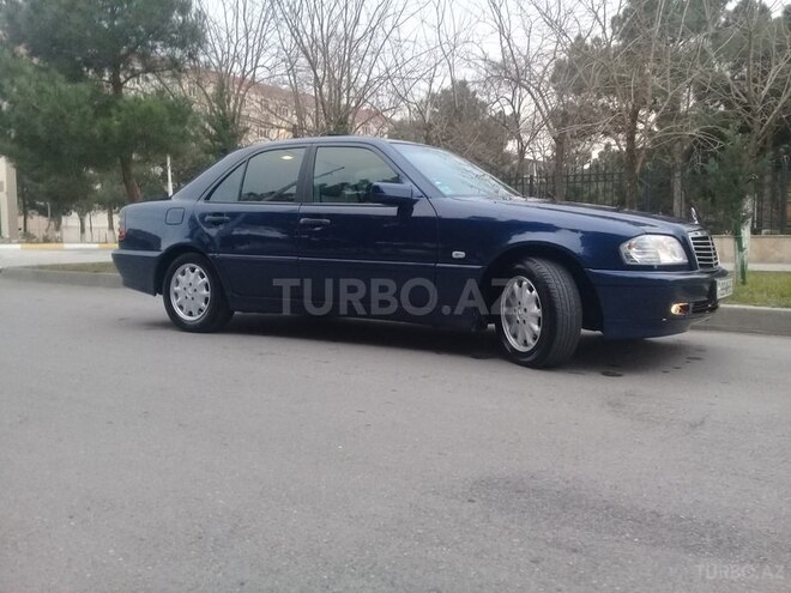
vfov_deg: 45.4
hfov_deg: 58.4
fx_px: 708
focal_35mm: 31
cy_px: 296
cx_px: 396
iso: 125
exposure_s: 1/33
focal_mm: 3.3
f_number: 2.2
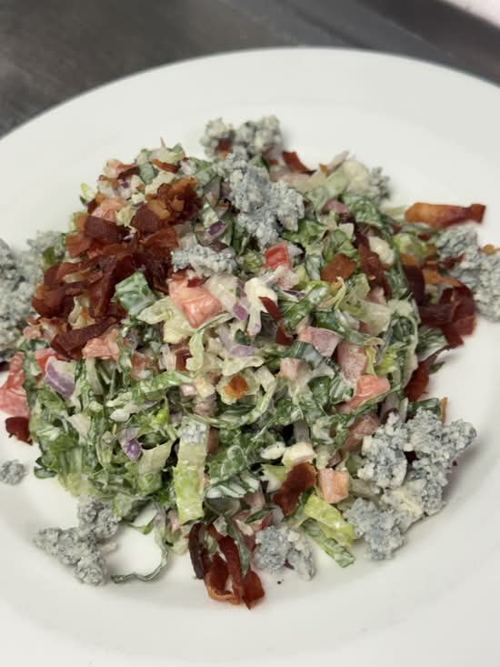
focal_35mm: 48
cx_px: 250
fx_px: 924
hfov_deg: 30.3
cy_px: 334
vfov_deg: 39.7
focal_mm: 6.76
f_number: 1.78
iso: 125
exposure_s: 1/120
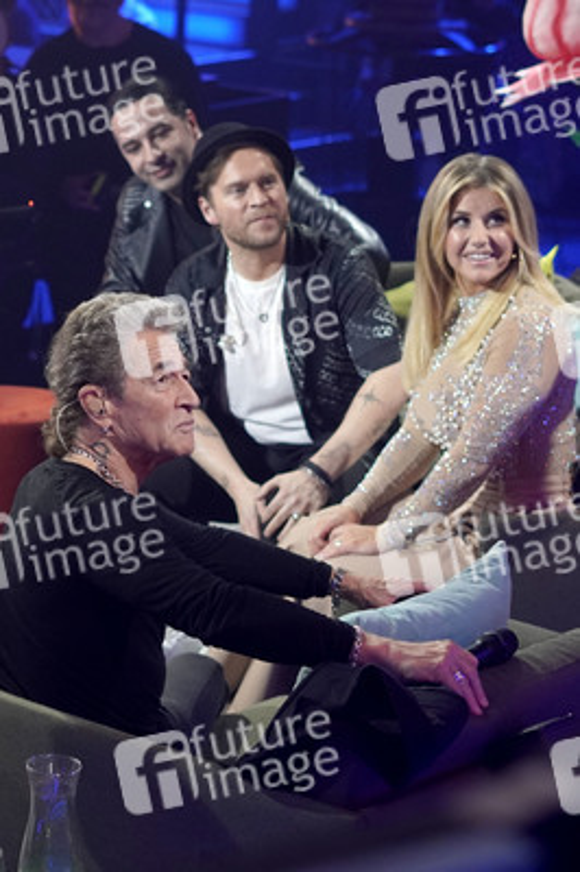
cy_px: 436
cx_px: 290
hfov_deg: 18.2
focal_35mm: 75
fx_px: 1816
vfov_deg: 27.0
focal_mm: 50
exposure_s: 1/200
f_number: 2.5
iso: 1000
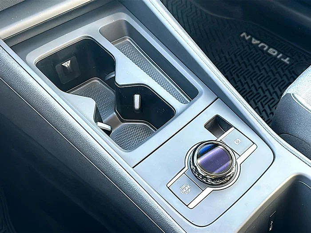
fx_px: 341
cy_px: 116
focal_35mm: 38
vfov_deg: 37.7
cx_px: 156
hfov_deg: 49.0
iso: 160
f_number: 1.78
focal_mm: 6.86
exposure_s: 1/66
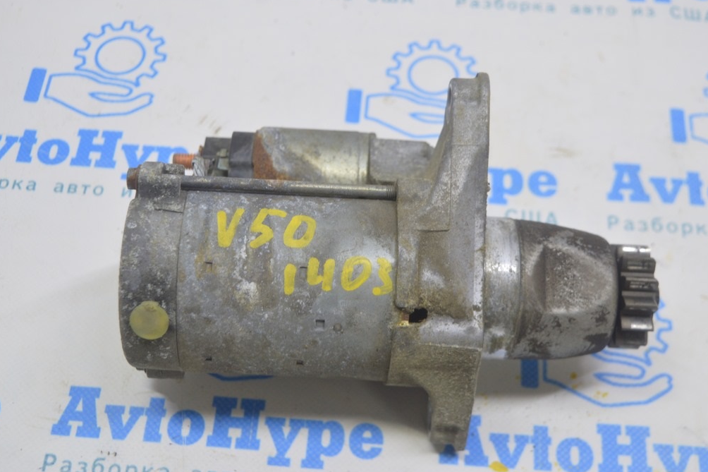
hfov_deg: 37.2
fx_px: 1052
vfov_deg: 25.3
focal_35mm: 54
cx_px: 352
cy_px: 235
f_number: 5.6
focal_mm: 35
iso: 400
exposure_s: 1/20
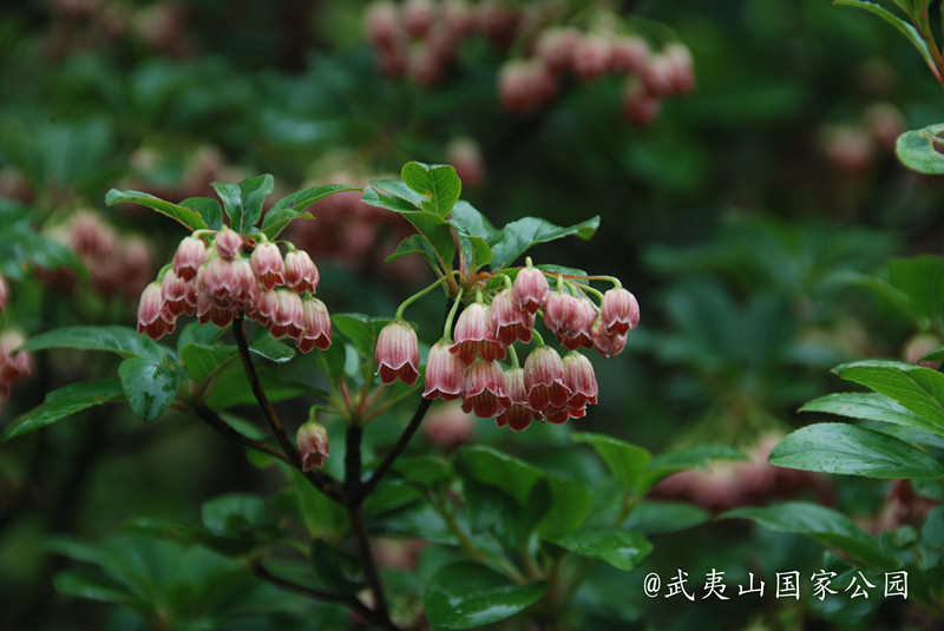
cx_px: 472
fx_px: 7874
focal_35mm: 300
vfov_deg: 4.6
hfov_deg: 6.9
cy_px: 316
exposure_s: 1/250
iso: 320
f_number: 7.1
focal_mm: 200
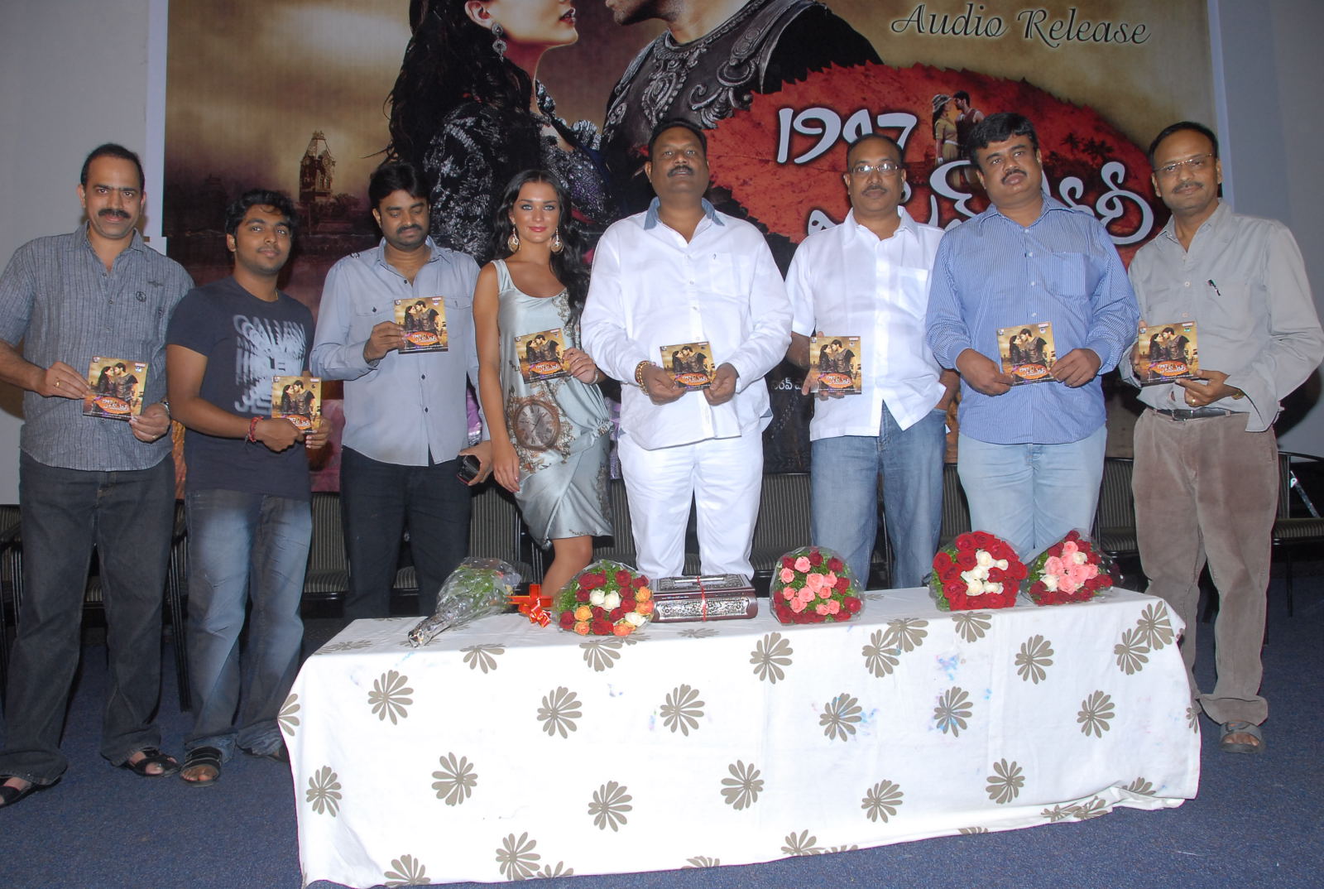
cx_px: 662
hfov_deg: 67.3
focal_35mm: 27
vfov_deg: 48.1
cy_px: 444
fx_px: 995
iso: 500
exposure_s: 1/125
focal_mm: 18
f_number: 6.3
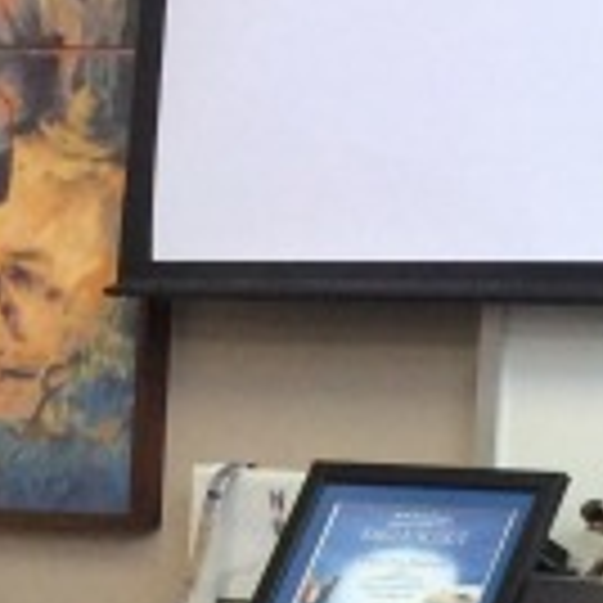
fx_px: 3015
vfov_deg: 11.4
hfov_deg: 9.5
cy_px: 153
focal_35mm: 153
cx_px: 1683
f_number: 2.2
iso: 80
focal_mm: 4.15
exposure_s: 1/30
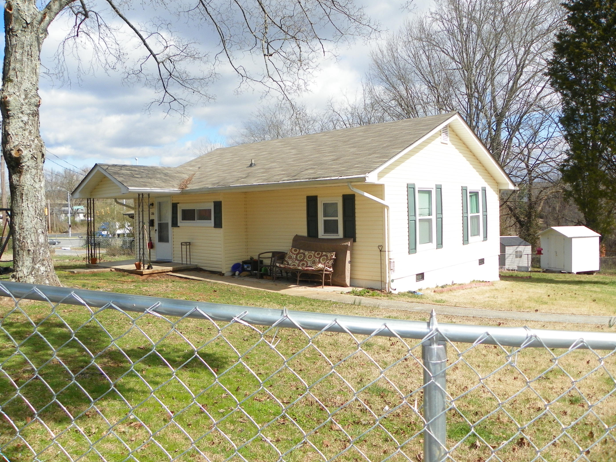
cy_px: 216
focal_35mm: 28
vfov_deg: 49.7
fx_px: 498
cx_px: 312
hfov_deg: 63.4
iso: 64
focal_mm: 4.6
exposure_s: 1/1000
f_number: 2.8
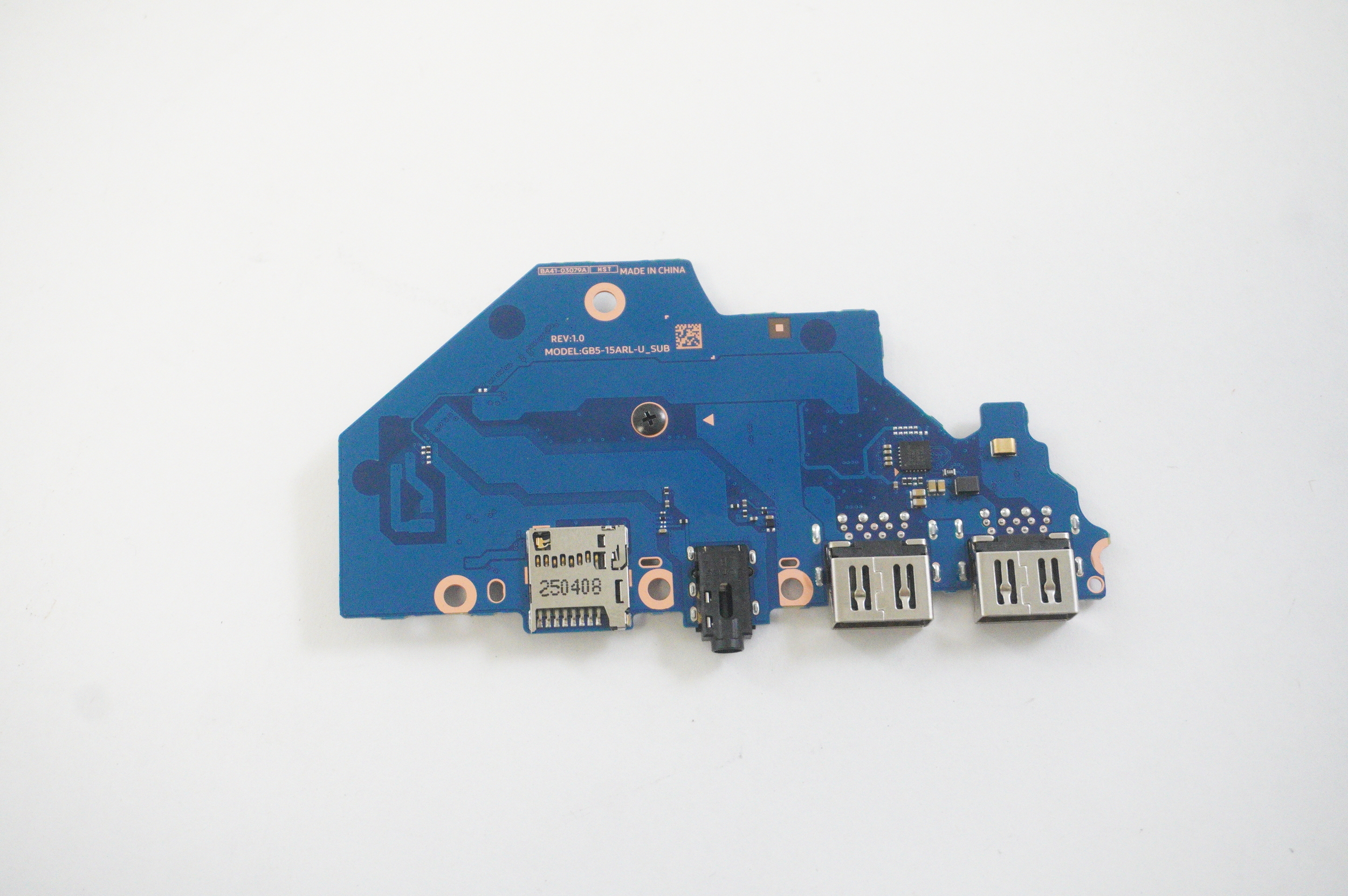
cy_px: 448
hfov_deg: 38.9
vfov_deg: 26.4
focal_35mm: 51
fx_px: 1908
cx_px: 674
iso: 6400
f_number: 5.6
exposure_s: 1/250
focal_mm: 34
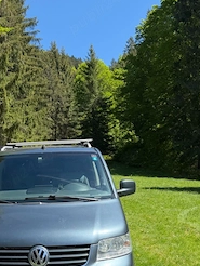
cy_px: 189
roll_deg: +2.2
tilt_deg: +0.8
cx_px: 41
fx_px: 300
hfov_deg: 35.7
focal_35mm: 39
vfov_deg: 46.6
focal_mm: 6.76
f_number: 1.78
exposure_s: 1/1361
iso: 80
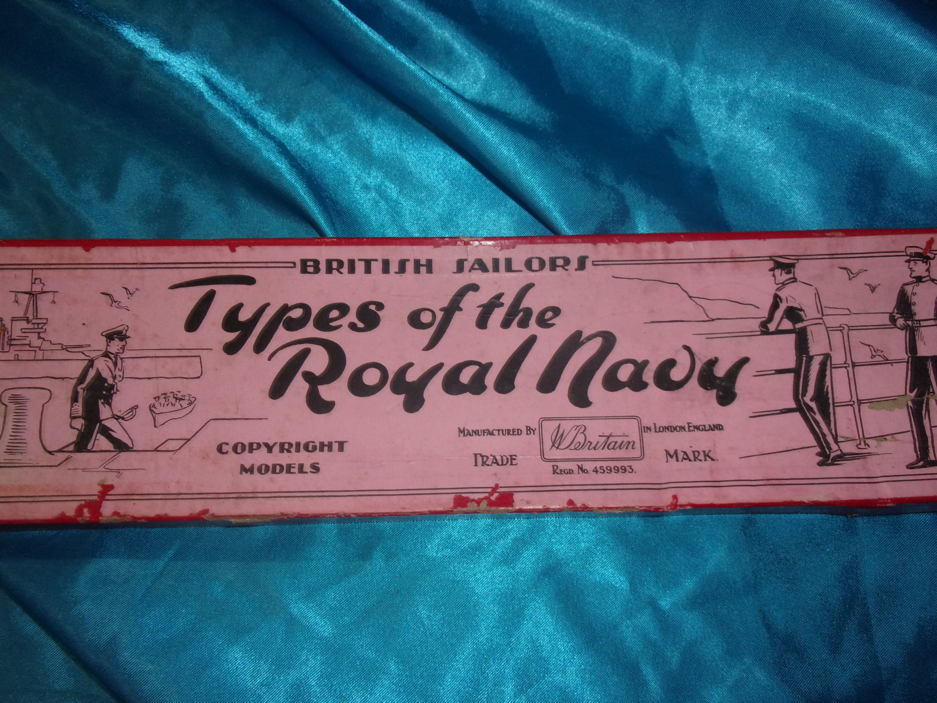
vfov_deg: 48.2
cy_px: 360
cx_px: 473
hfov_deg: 61.7
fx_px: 785
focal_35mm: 29
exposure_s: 1/34
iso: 160
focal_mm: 5.1
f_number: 3.9
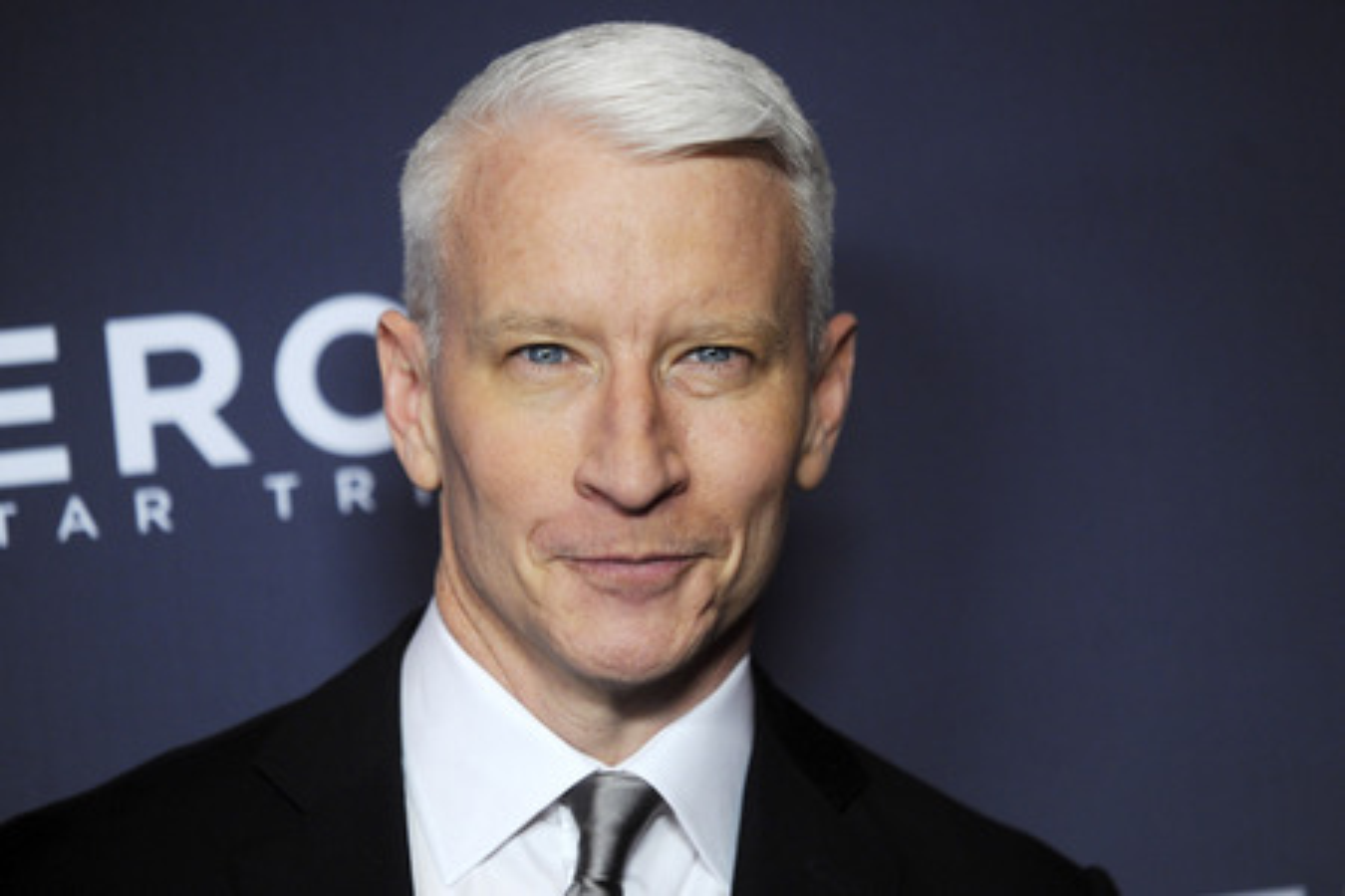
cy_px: 448
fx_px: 5417
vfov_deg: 9.5
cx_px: 672
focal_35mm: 145
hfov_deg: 14.2
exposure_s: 1/125
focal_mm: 145
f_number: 3.2
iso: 1600
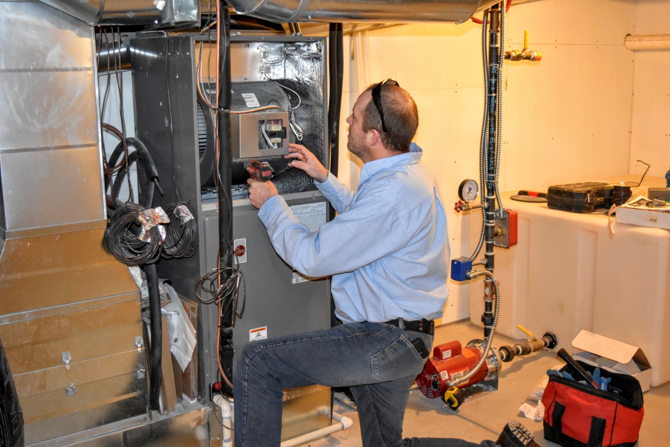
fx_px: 810
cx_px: 335
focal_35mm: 44
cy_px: 224
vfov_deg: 30.8
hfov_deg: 45.0
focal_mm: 29
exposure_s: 1/60
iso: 2200
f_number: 4.2
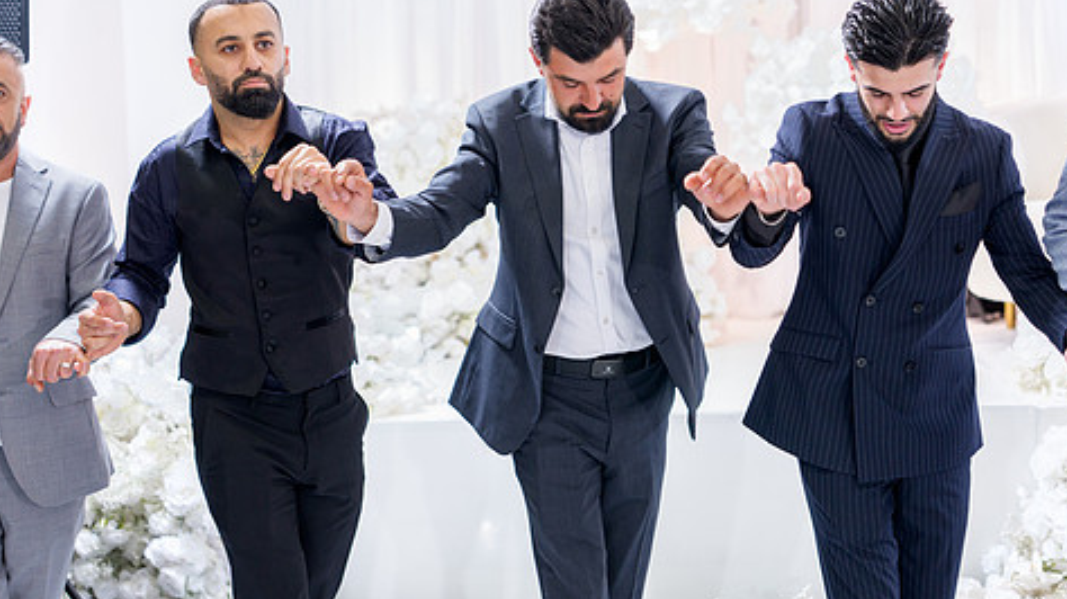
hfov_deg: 31.0
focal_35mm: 68
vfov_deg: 17.7
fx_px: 1923
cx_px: 547
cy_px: 211
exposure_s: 1/200
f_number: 2
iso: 640
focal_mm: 53
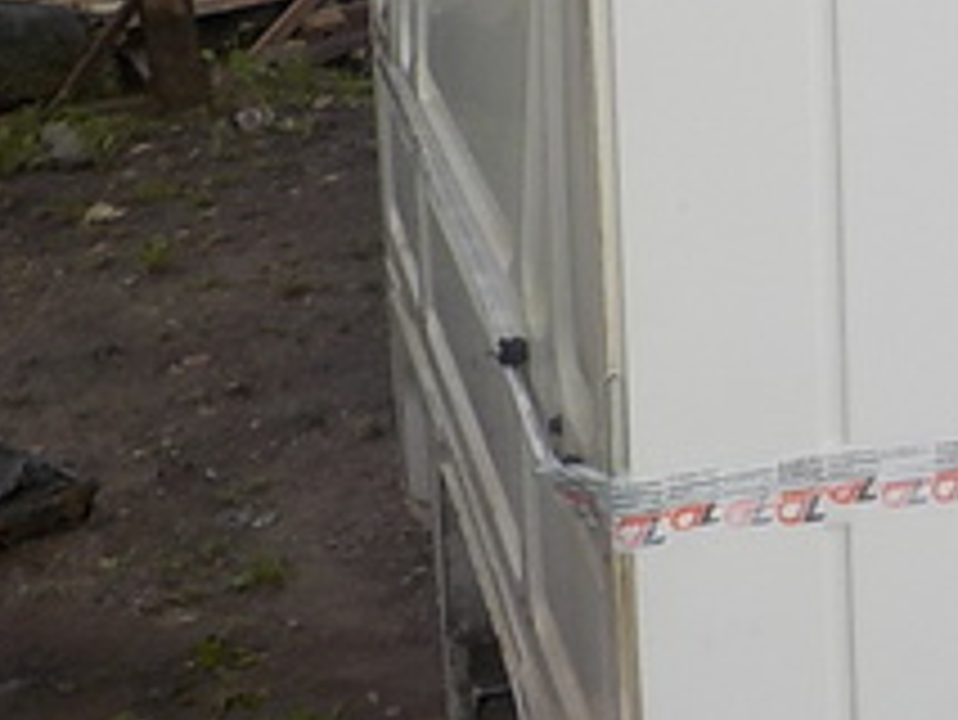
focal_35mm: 90
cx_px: 1124
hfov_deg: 20.5
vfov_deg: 16.2
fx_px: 2492
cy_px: 81
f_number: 3.3
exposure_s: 1/1000
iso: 125
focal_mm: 4.1
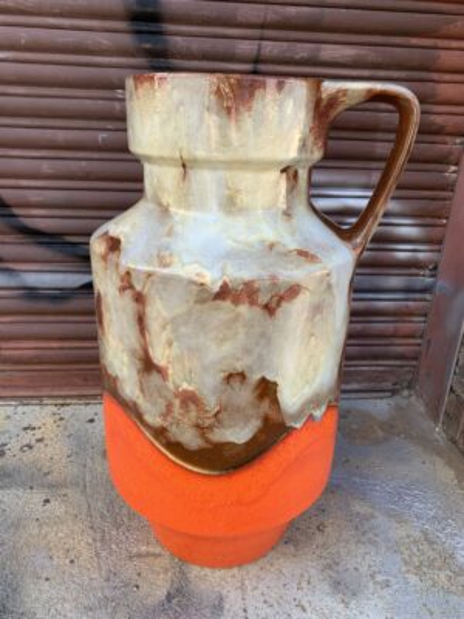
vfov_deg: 67.3
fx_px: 465
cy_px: 310
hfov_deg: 53.1
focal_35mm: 26
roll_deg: -2.8
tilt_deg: -21.4
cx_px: 232
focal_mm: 4.25
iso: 25
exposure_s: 1/131
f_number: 1.8
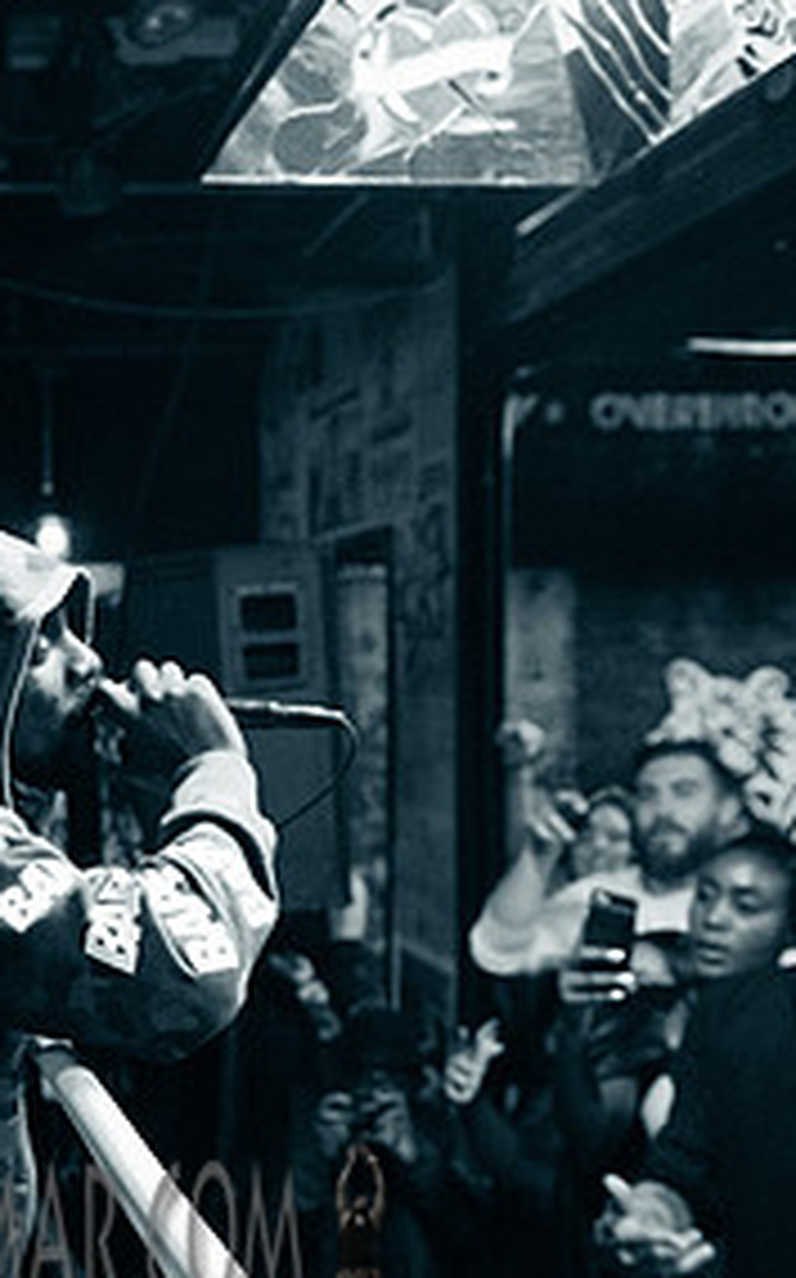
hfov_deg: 24.7
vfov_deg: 40.0
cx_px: 22
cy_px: 808
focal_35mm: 50
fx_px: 1739
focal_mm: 24
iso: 5000
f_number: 2.8
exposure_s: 1/250
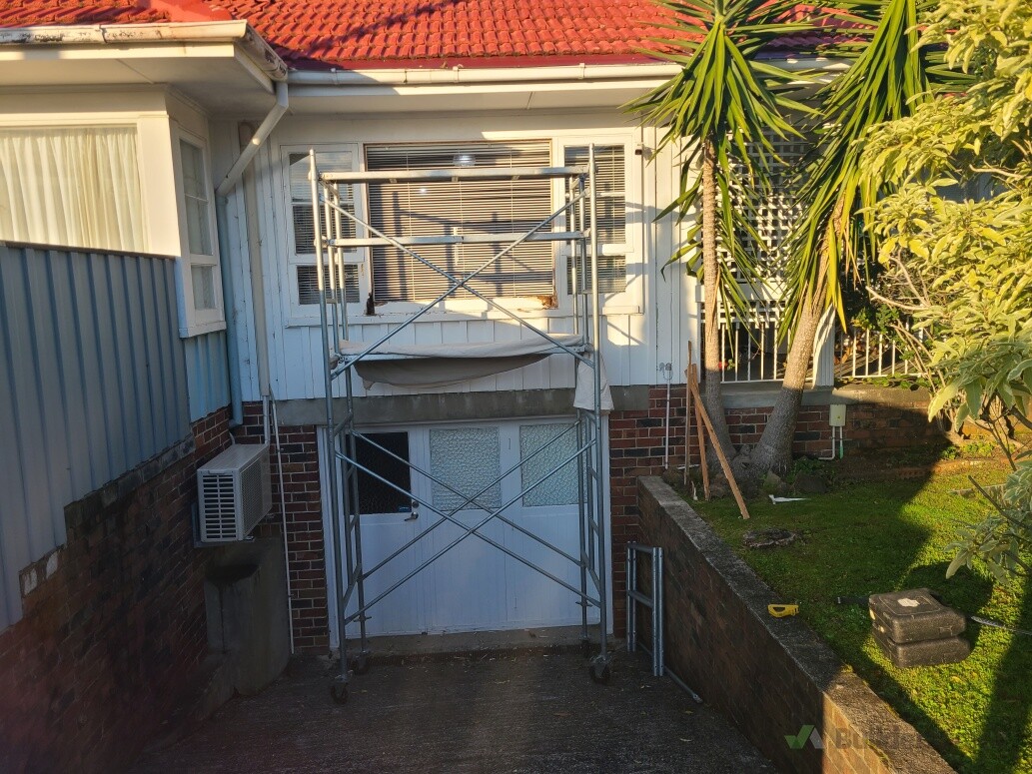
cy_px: 387
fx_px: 775
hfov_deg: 67.3
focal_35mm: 26
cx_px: 516
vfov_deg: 53.1
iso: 40
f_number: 1.8
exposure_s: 1/919
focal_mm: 5.4
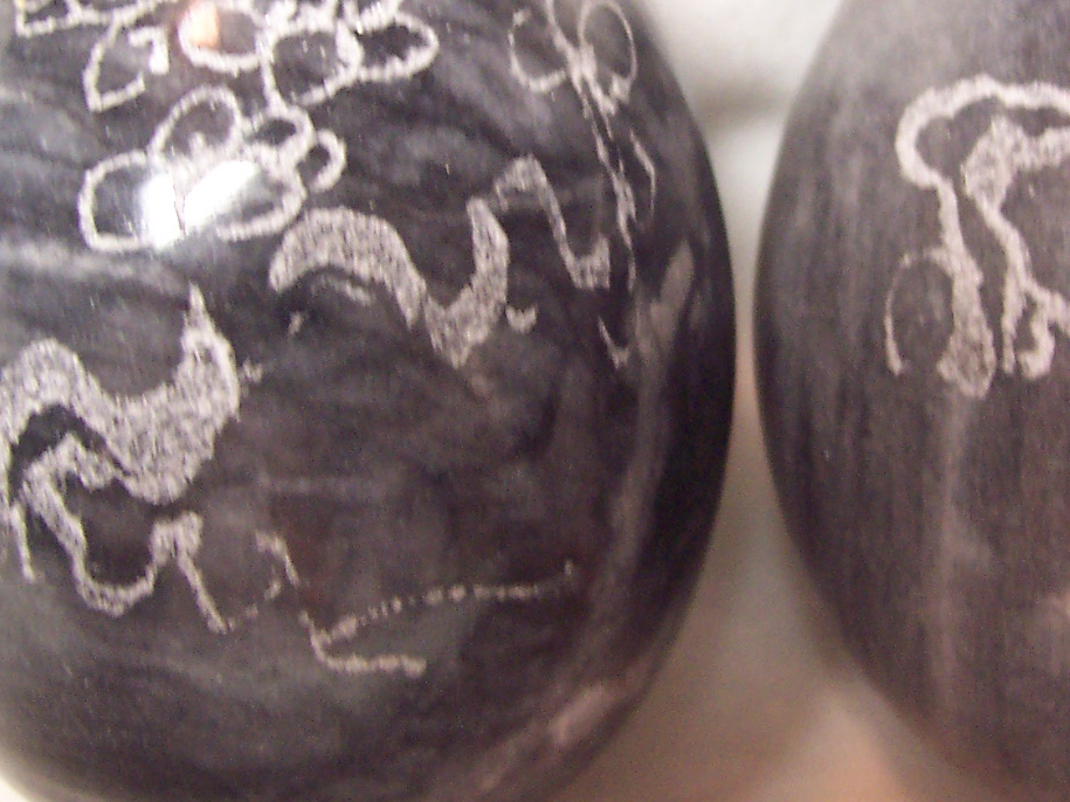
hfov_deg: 28.8
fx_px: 2071
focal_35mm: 67
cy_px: 196
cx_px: 704
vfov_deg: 21.7
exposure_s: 1/20
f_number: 2.8
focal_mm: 5.6
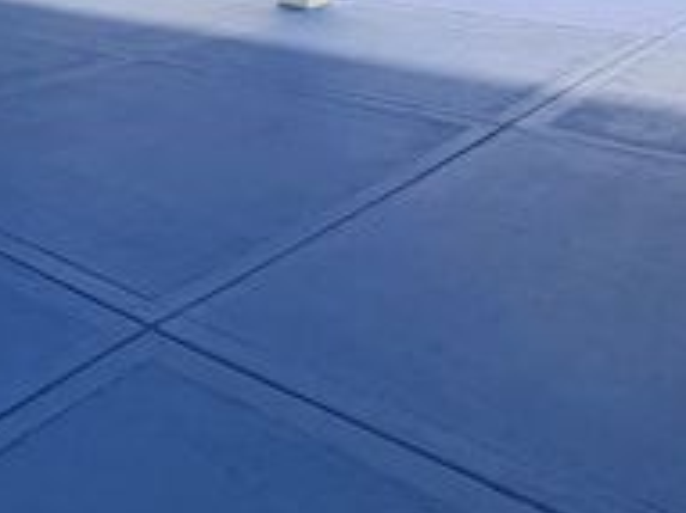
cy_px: -72
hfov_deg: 38.3
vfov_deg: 26.9
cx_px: 203
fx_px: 970
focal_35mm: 49
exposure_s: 1/60
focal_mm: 2.22
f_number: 2.2
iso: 160
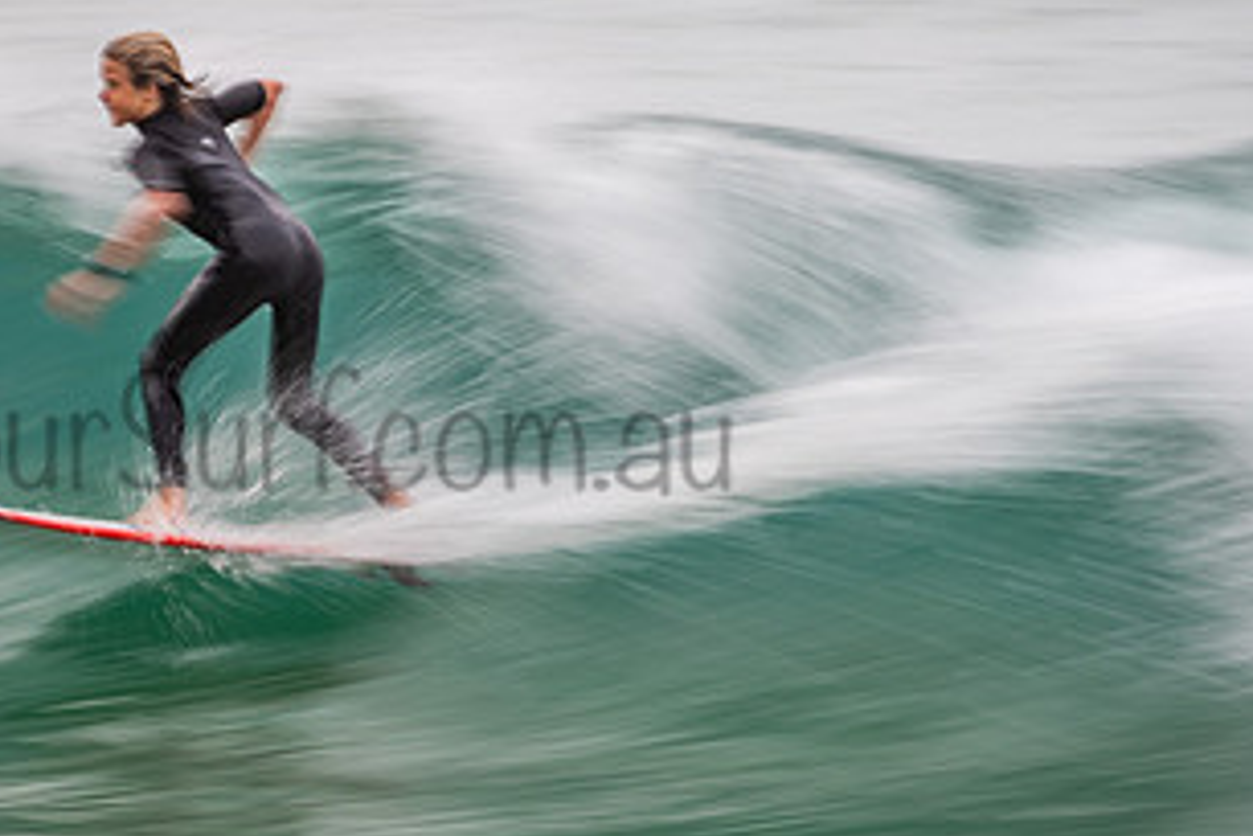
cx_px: 299
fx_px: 32958
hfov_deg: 2.2
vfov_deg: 1.5
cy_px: 395
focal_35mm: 947
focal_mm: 500
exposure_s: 1/20
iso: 64
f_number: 14
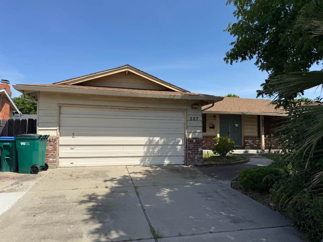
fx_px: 224
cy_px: 121
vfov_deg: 56.8
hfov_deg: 71.6
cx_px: 162
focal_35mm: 24
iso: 80
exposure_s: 1/4167
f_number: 1.78
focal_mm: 6.76
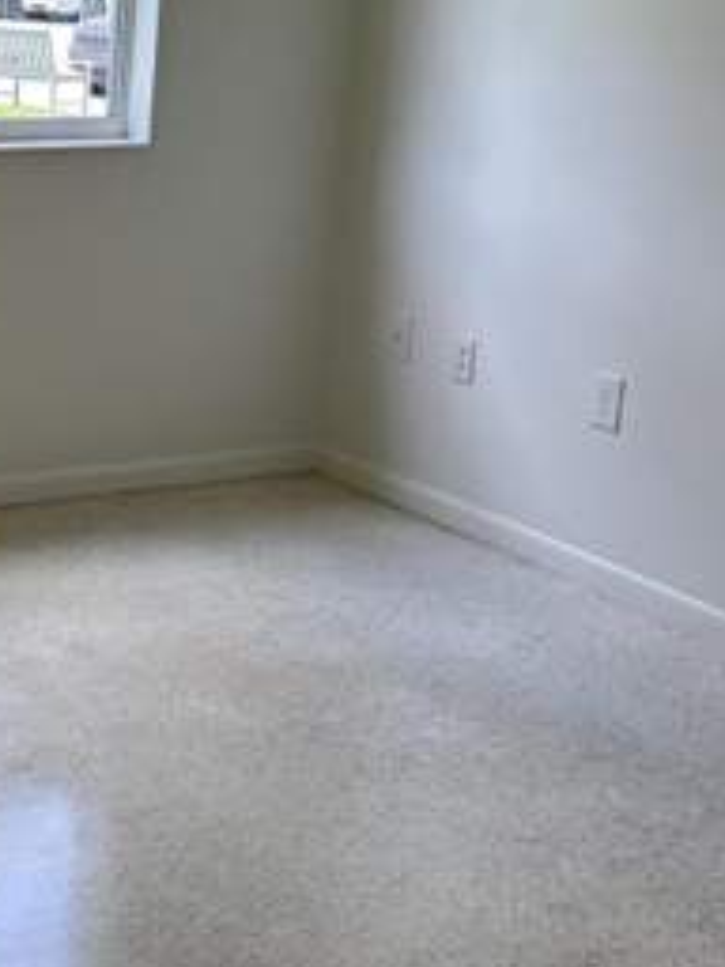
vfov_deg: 32.1
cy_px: 389
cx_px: -113
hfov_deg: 22.7
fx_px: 1676
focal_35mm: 60
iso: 80
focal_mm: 6.86
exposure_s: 1/190
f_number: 1.78
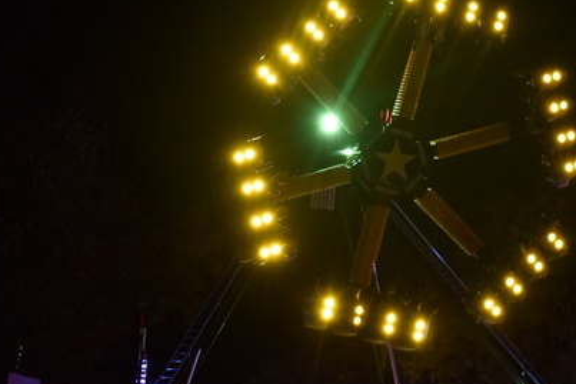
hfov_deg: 33.0
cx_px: 393
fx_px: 960
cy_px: 143
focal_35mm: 60
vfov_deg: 22.6
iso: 800
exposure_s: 1/125
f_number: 4.2
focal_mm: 28
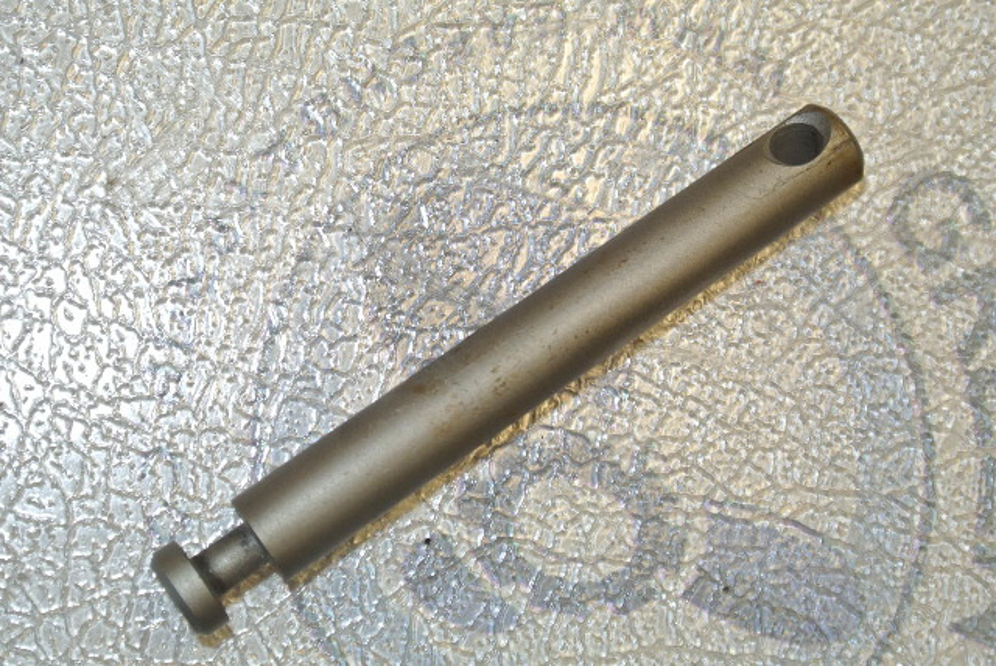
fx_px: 2243
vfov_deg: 16.9
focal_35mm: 81
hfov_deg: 25.0
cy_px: 333
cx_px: 498
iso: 360
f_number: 5.6
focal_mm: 30
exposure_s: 1/60
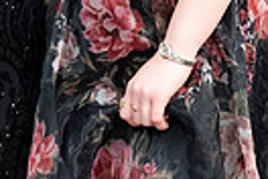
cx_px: 77
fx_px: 3052
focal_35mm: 410
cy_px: -208
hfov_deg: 5.0
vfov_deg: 3.3
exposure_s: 1/400
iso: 1250
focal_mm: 93
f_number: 7.1
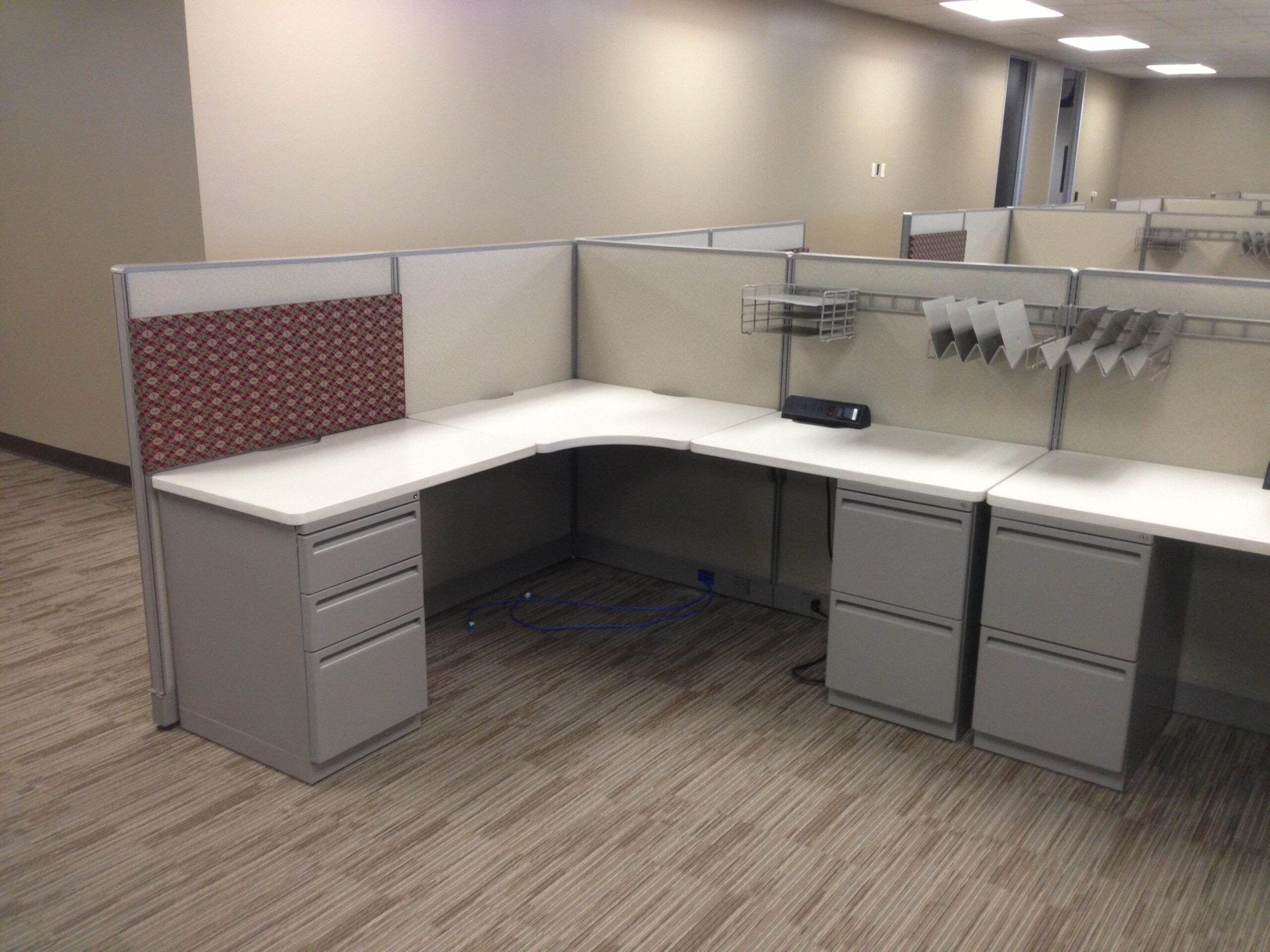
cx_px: 635
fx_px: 1211
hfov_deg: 55.4
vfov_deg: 42.9
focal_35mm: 33
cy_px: 476
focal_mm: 4.13
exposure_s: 1/20
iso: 125
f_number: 2.4
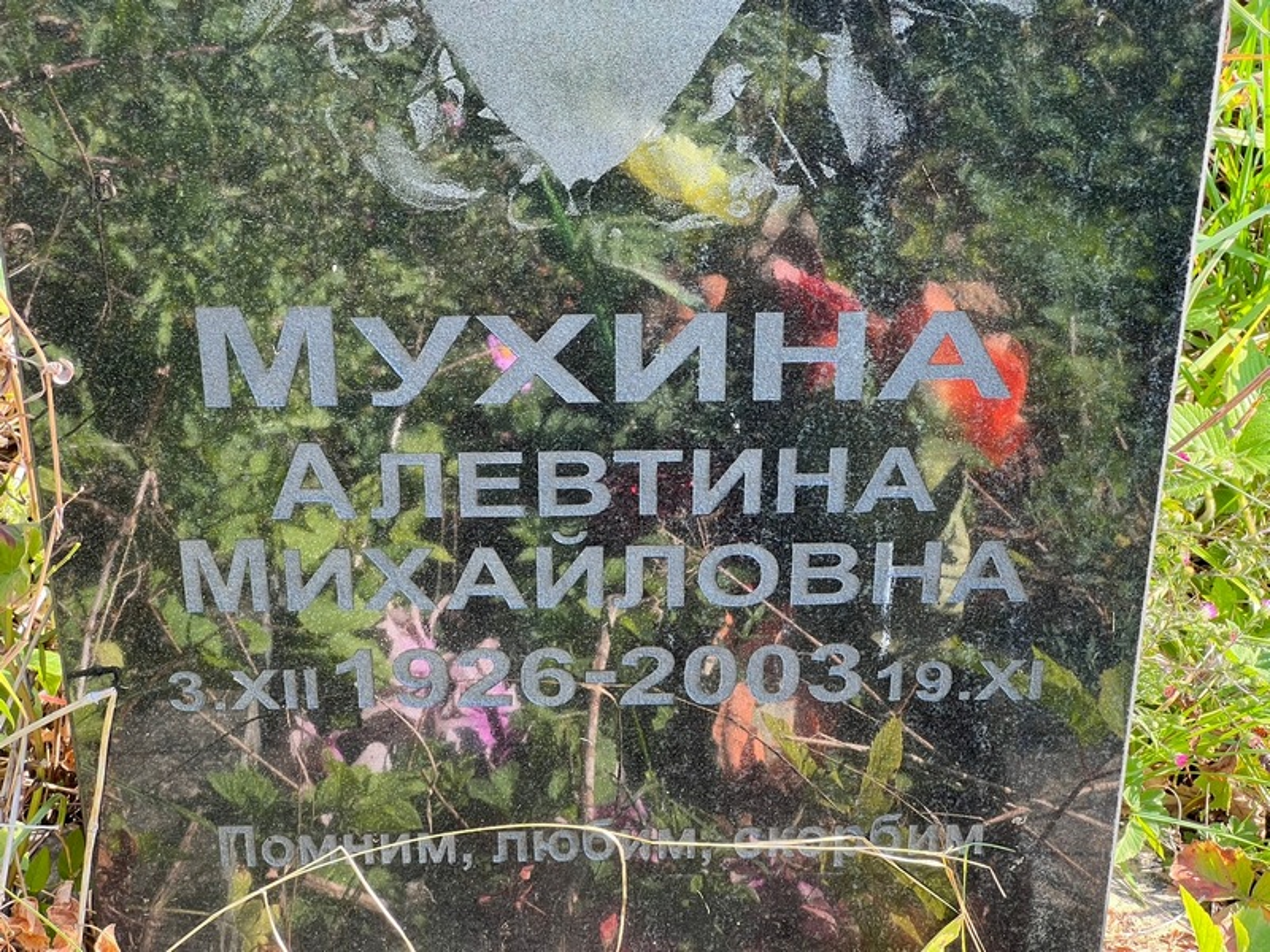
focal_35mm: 77
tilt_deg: -36.0
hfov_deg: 25.3
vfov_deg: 19.1
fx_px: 2825
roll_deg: +0.1
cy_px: 476
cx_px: 635
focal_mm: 9
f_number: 2.8
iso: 64
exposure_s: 1/99
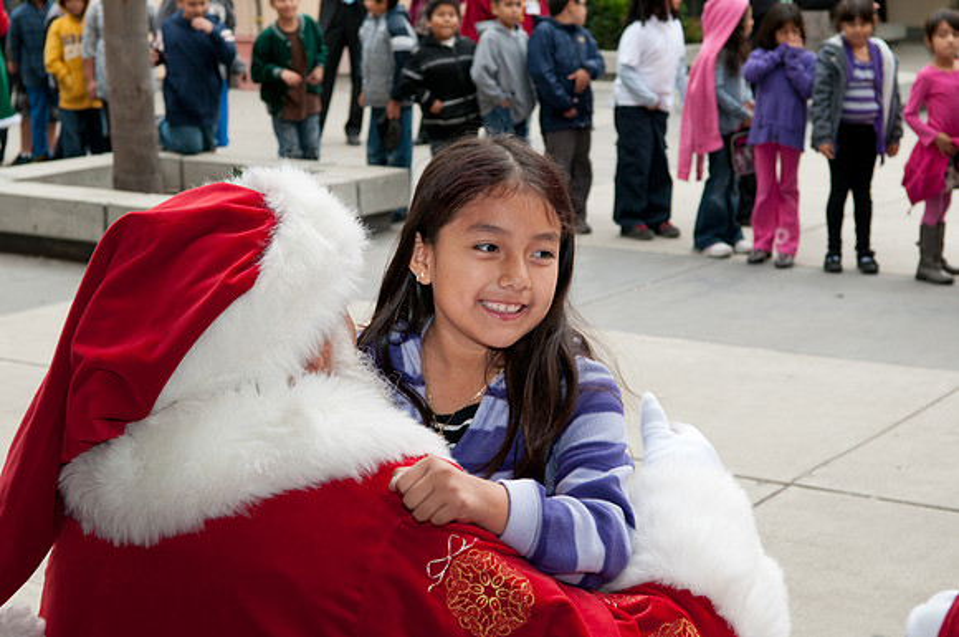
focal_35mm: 68
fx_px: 1796
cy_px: 318
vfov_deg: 20.1
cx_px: 480
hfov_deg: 29.9
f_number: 6.3
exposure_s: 1/160
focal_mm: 45
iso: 320
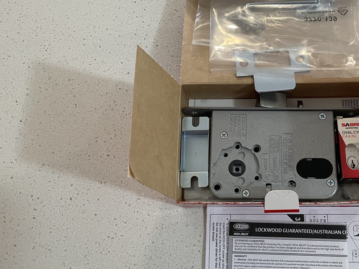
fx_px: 373
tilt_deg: -73.6
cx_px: 243
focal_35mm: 36
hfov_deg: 50.3
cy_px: 138
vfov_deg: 39.7
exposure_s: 1/60
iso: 160
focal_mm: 4.2
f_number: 1.6
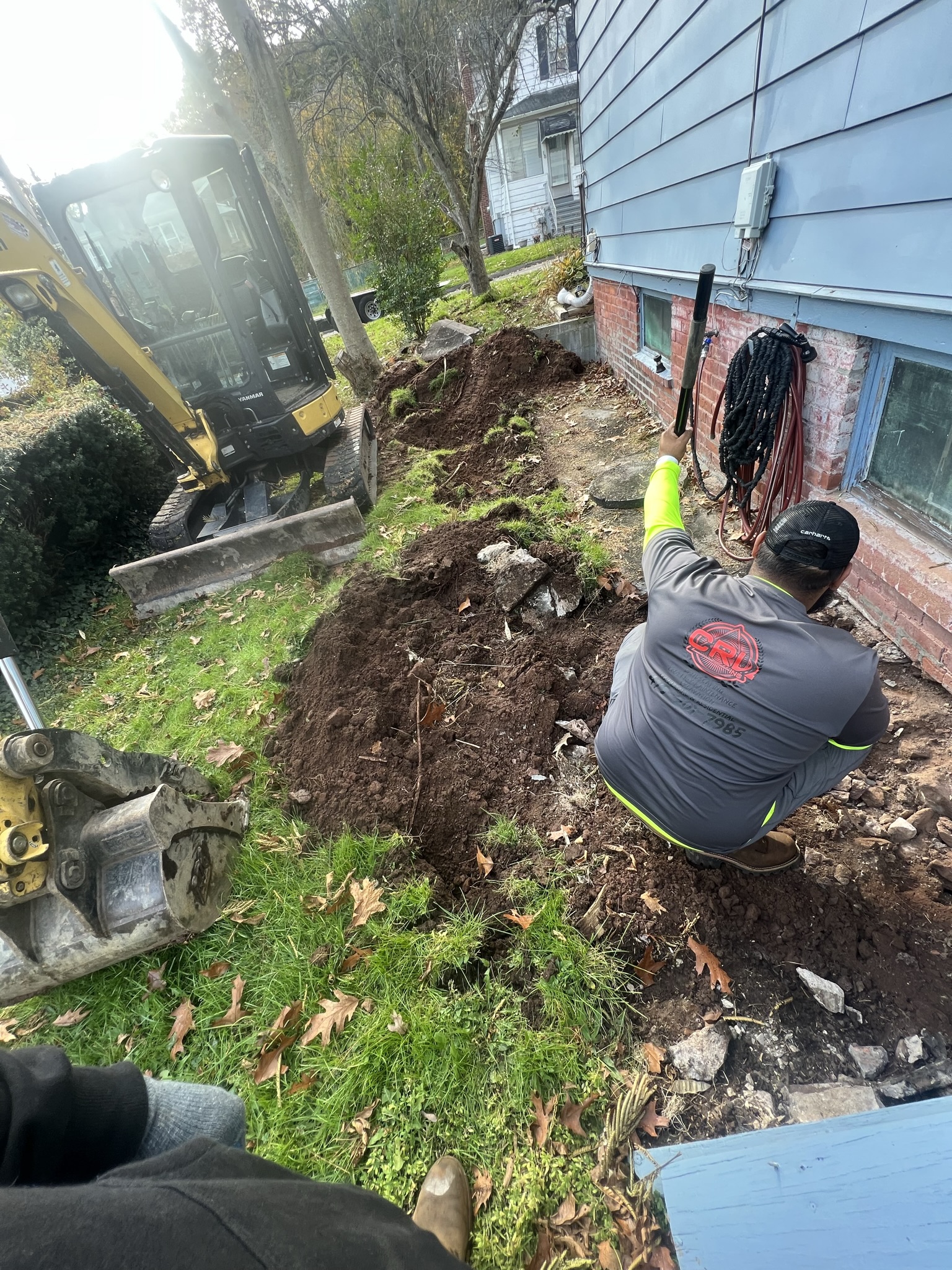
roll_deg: +14.6
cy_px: 635
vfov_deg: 106.2
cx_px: 476
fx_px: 477
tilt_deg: -35.7
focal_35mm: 13
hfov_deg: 89.9
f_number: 1.8
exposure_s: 1/99
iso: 40
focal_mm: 1.57
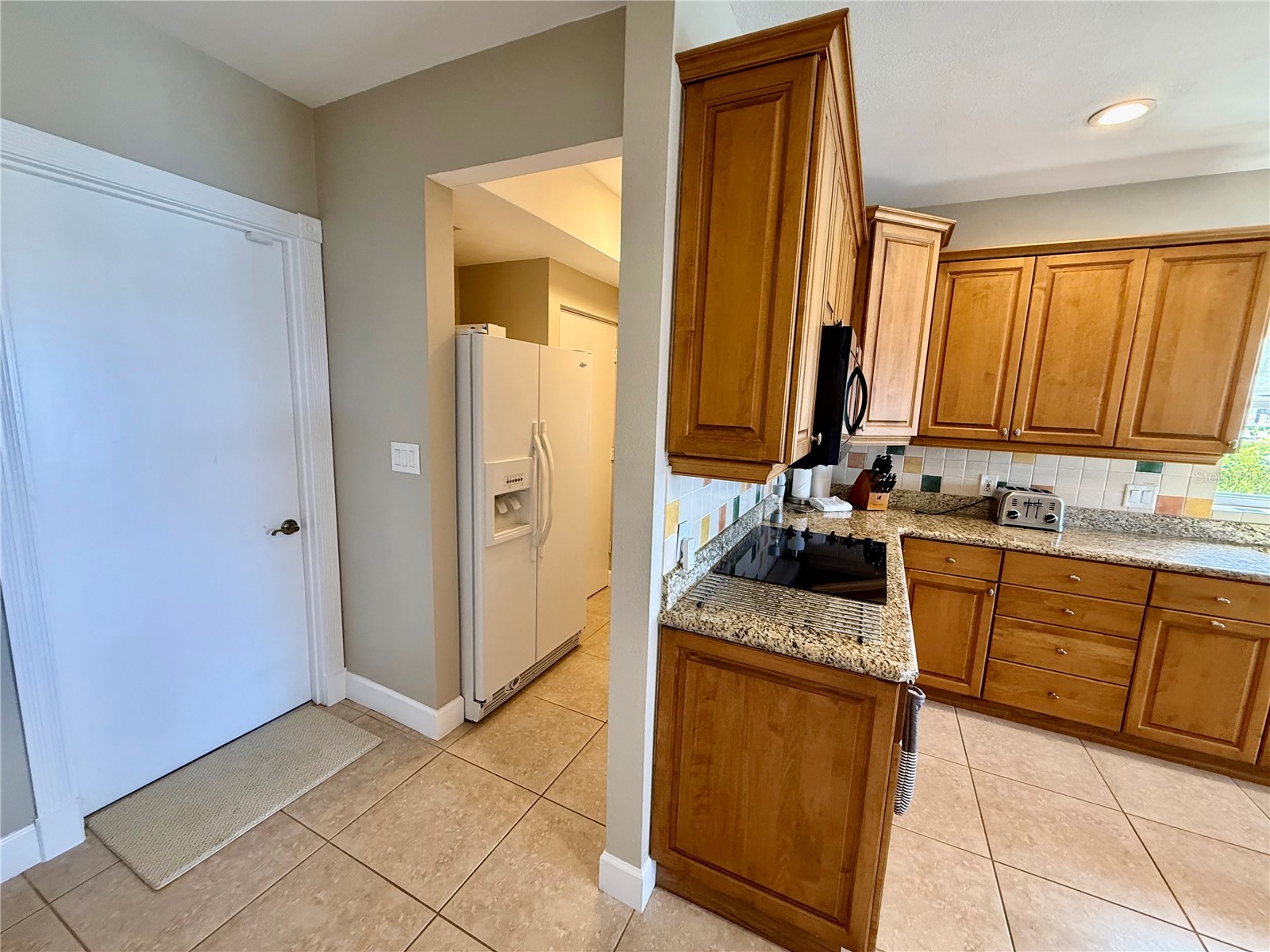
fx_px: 514
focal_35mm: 14
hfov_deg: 102.1
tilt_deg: -8.0
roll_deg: -2.5
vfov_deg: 85.7
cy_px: 476
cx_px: 635
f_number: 2.2
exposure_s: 1/60
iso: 200
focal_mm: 2.22
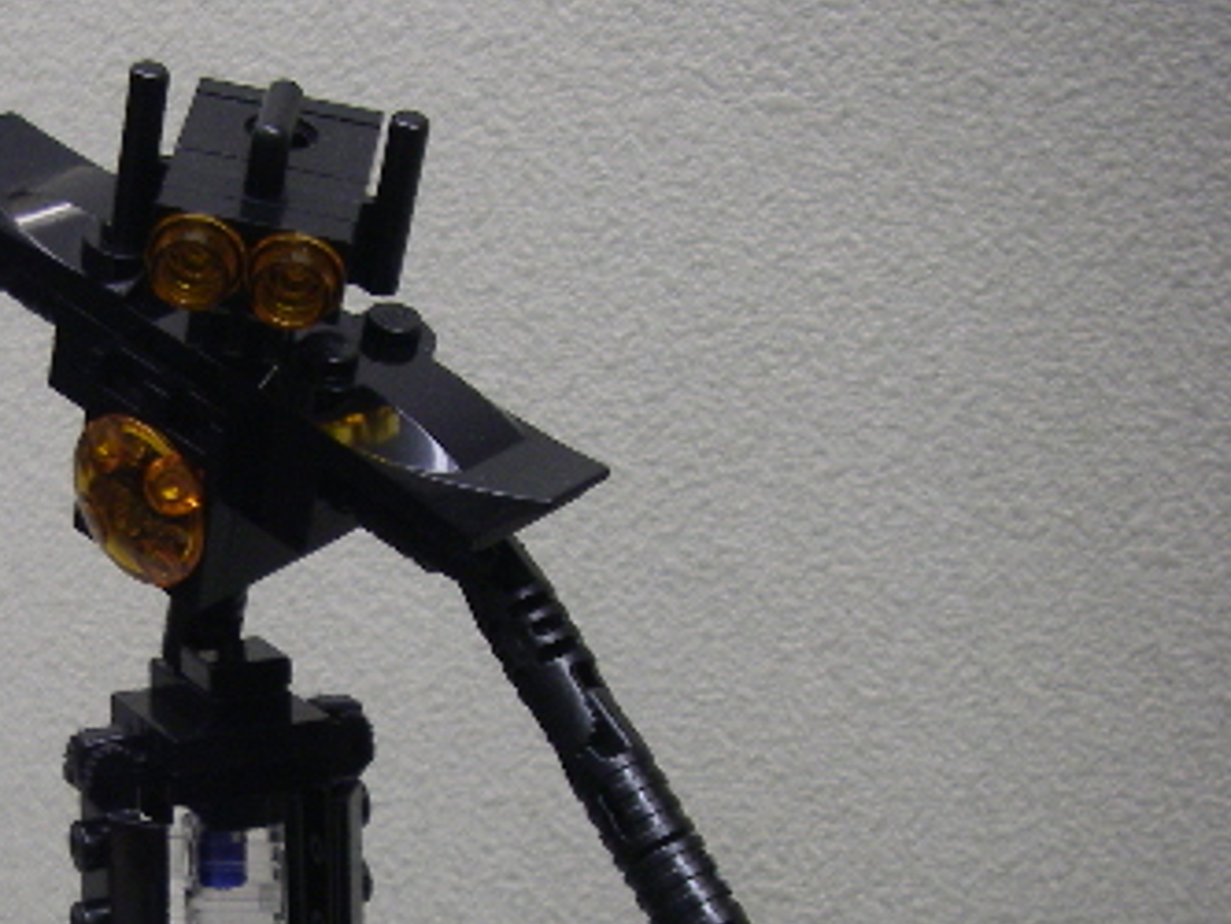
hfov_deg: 25.9
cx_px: 137
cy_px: 706
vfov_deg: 20.0
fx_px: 2597
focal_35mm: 73
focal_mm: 6.3
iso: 160
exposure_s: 1/13
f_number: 3.3
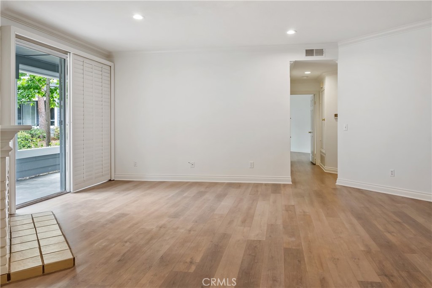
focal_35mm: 24
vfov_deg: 53.1
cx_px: 216
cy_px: 144
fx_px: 288
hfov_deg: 73.7
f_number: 8
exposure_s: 1/5
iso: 100
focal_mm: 24
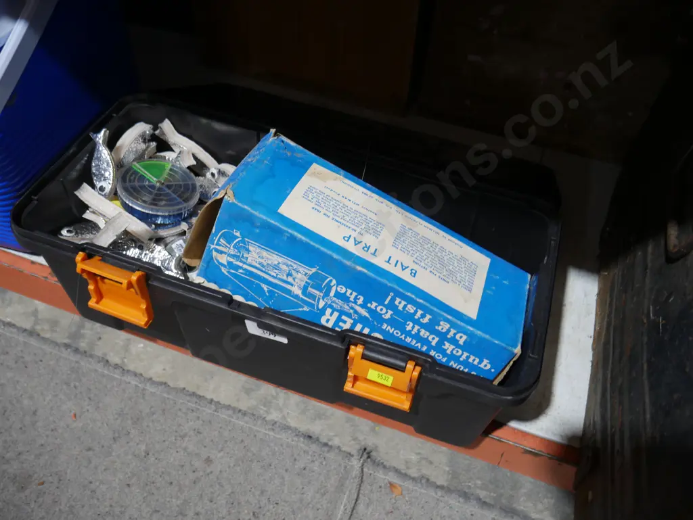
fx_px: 601
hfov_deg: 59.9
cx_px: 346
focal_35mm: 30
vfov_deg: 46.8
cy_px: 260
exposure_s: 1/60
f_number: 3.6
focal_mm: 15
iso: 400
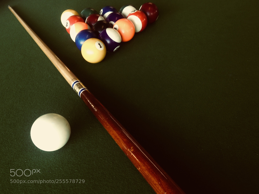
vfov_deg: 42.9
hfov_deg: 55.4
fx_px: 247
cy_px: 97
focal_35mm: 33
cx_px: 130
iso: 50
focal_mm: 4.12
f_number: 2.4
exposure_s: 1/24
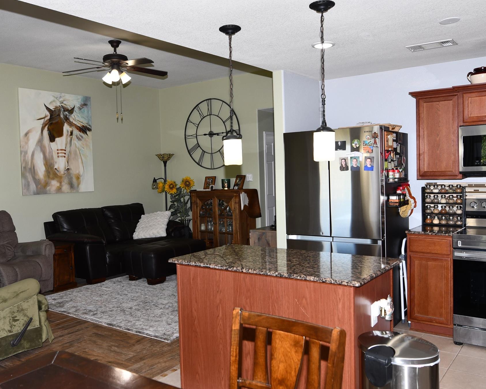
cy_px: 193
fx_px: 460
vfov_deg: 45.8
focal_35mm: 32
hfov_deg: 55.6
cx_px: 231
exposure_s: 1/60
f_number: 4.5
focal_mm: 14
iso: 125
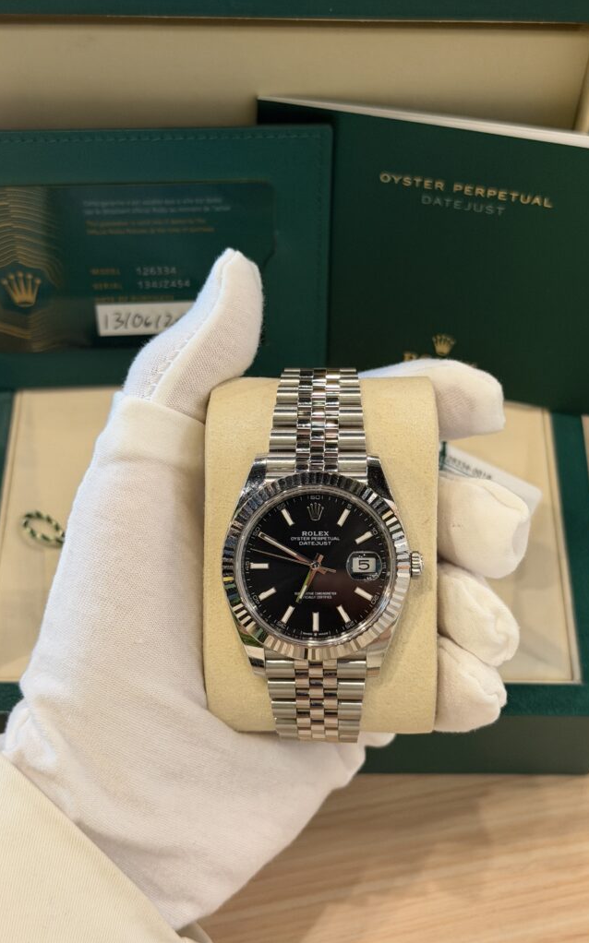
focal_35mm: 51
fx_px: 1311
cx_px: 321
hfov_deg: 25.3
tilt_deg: -56.7
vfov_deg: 39.6
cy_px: 472
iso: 200
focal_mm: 6.76
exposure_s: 1/40
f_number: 1.78
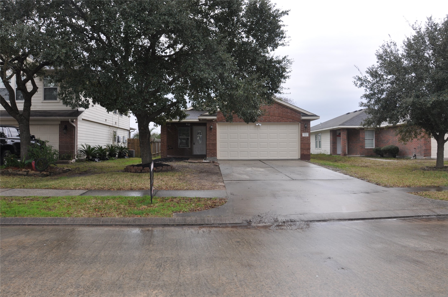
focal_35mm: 27
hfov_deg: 67.4
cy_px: 148
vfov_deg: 47.8
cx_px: 224
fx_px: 336
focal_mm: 18
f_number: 9
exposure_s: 1/200
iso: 200
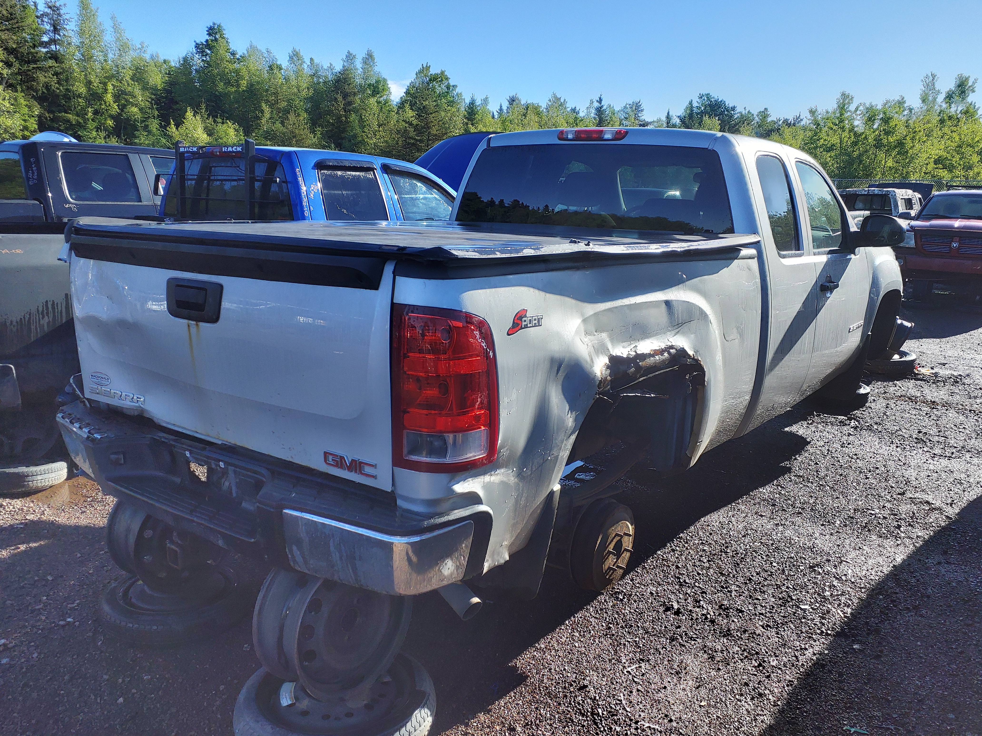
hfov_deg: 67.3
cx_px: 491
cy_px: 368
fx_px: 738
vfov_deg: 53.1
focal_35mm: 26
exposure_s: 1/363
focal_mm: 3.58
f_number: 1.9
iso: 40
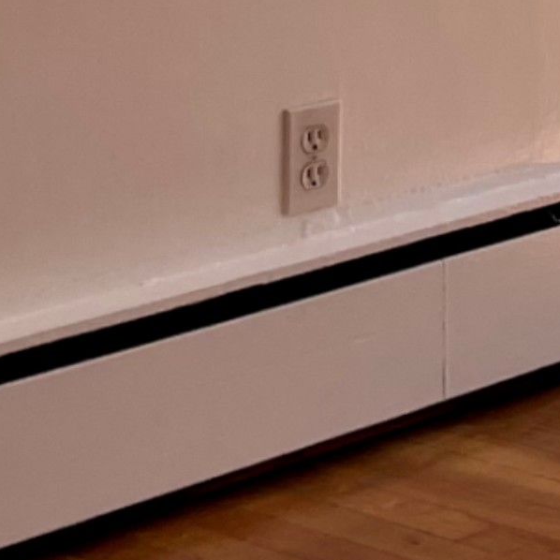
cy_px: -505
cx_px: 1307
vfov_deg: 10.5
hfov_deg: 10.0
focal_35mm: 155
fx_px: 2837
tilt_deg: +0.8
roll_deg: +1.5
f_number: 1.6
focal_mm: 4.2
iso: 32
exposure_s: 1/471
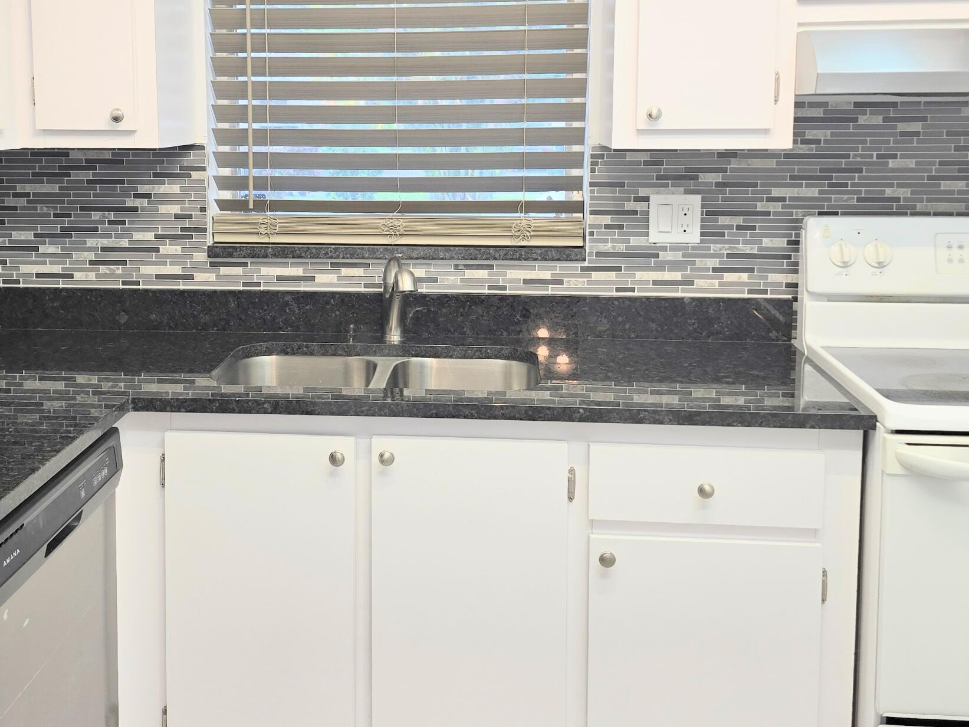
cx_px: 389
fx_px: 1176
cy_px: 228
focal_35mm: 42
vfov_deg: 34.0
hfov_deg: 44.6
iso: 50
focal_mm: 6.3
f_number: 1.7
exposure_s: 1/120
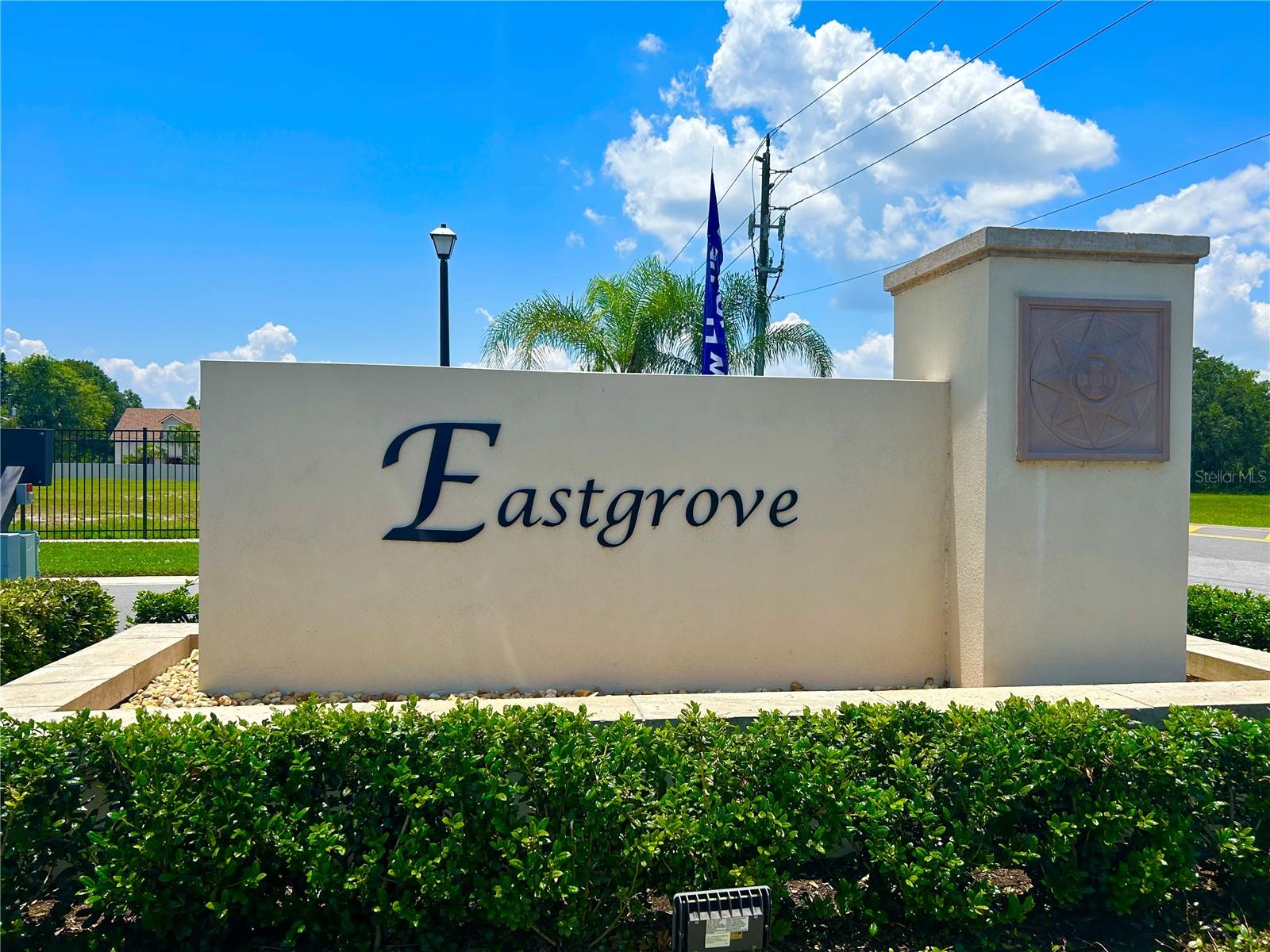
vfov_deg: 53.1
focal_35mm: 26
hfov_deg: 67.3
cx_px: 635
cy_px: 476
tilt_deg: -0.2
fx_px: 954
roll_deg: -0.5
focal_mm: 5.7
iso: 50
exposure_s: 1/5882
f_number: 1.5
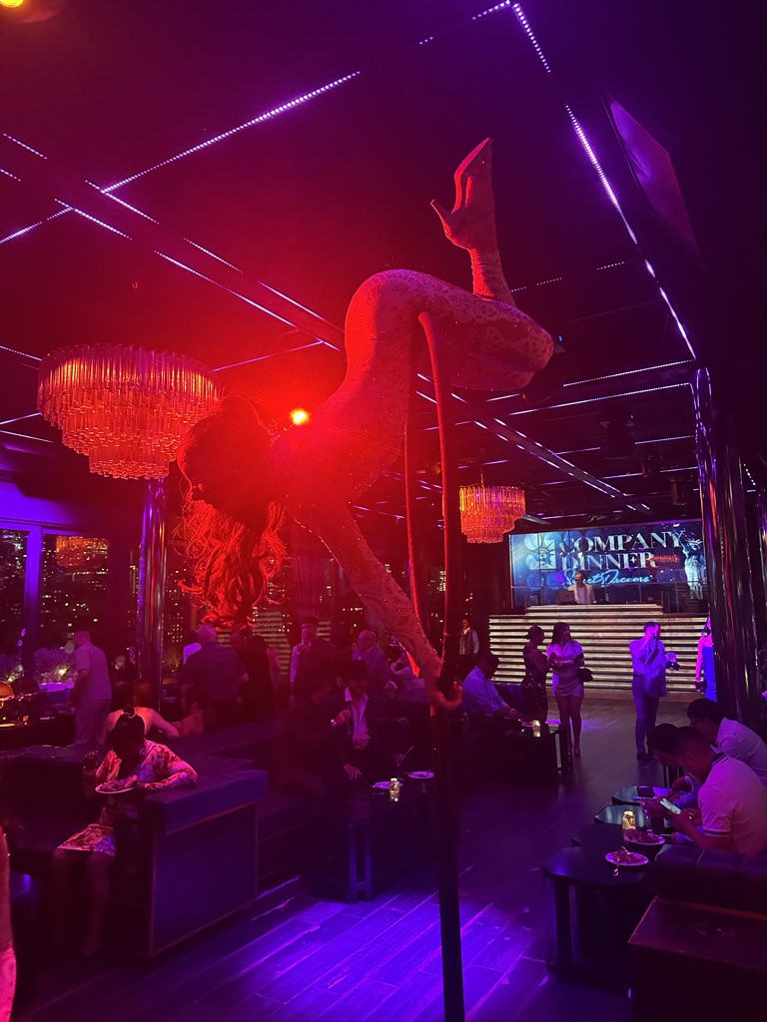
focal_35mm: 24
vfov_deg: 71.6
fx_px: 709
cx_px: 384
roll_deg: +1.2
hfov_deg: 56.8
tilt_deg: +8.8
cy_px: 511
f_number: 1.78
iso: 800
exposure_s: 1/55
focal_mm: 6.86
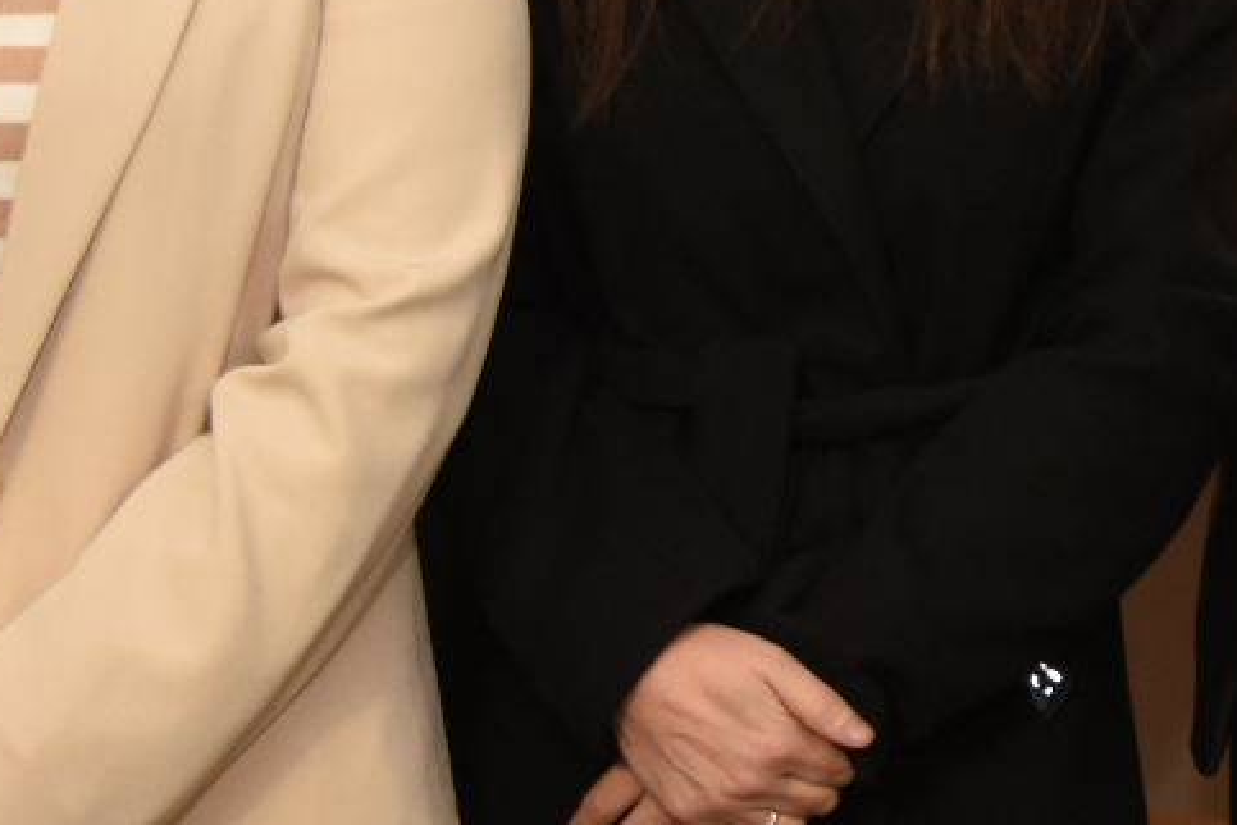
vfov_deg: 11.9
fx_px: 3917
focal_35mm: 114
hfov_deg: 17.4
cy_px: -5
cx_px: 1298
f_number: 5
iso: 2500
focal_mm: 34
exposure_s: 1/50
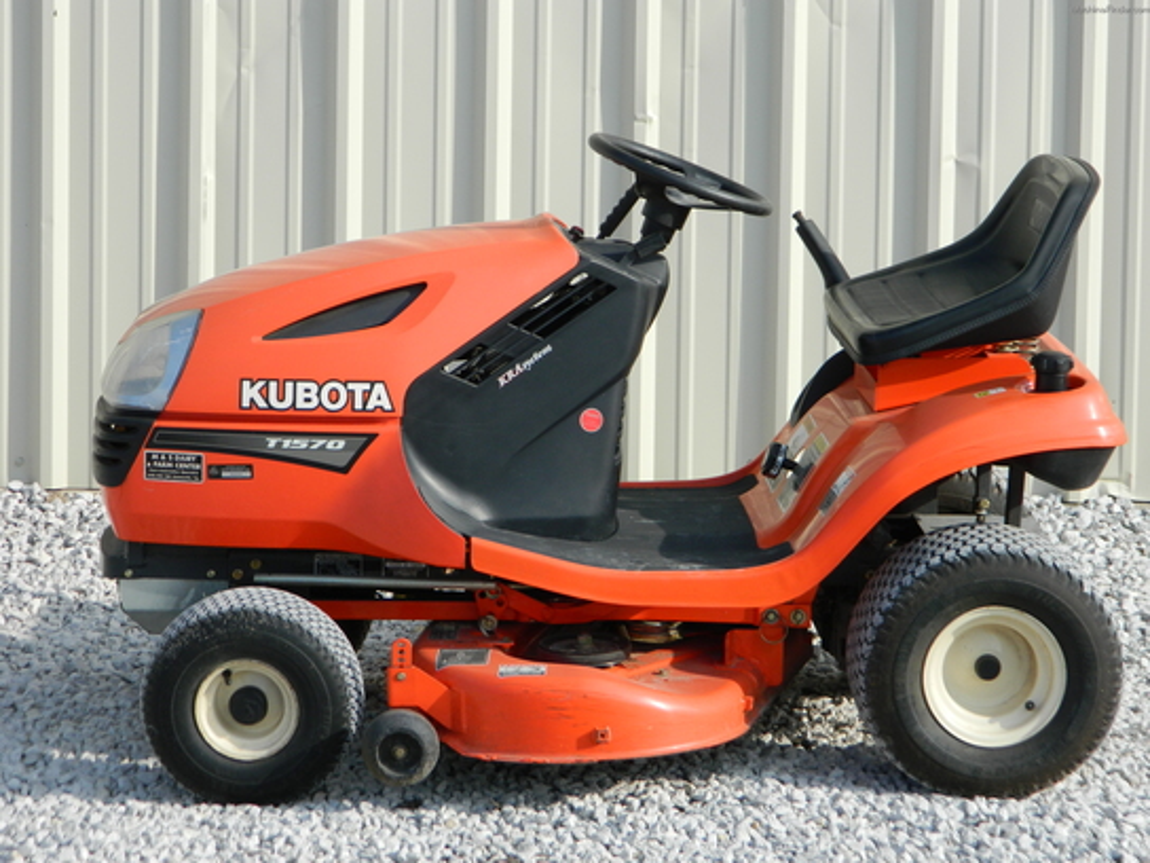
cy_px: 432
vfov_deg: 11.5
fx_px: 4286
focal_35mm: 129
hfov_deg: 15.3
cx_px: 575
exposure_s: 1/400
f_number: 4.7
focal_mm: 23.2
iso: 80
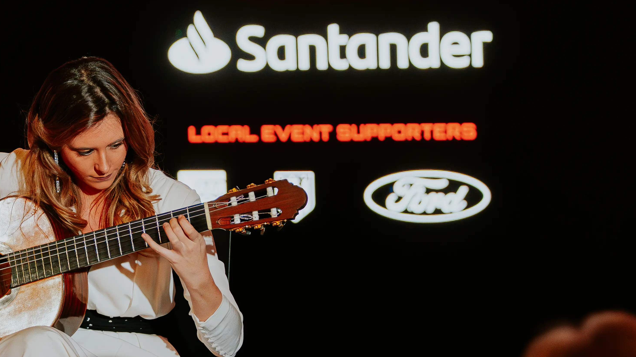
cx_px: 191
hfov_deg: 9.4
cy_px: 197
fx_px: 3845
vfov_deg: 5.3
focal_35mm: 228
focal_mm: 93
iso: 2000
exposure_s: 1/250
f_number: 2.8
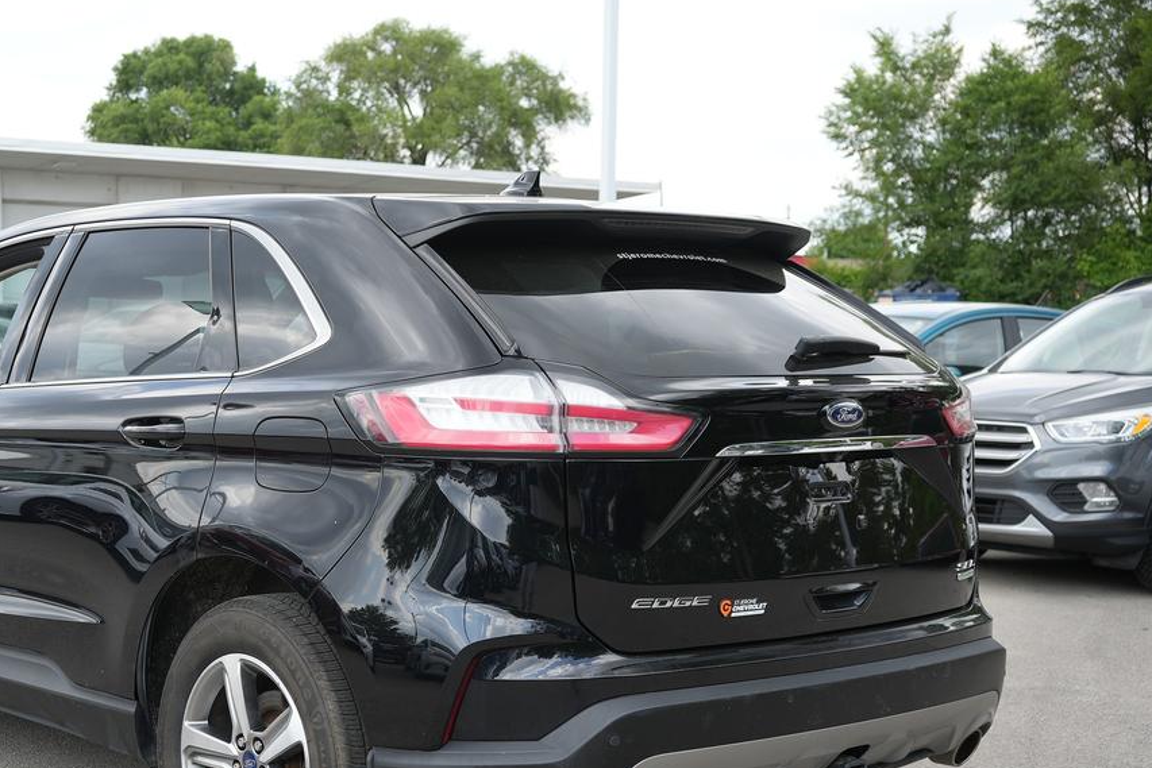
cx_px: 365
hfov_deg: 34.7
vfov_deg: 23.7
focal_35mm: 57
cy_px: 499
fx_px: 1824
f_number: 4.5
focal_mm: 38
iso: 100
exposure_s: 1/160
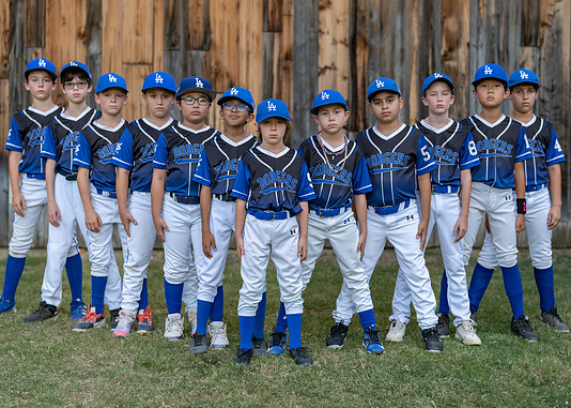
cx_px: 280
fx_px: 1037
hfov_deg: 30.8
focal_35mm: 64
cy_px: 208
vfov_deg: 22.2
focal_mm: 50
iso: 100
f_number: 1.6
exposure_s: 1/640
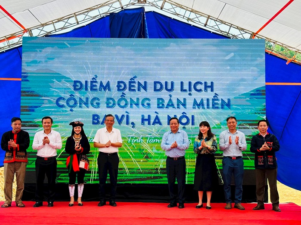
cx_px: 150
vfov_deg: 30.3
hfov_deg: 39.7
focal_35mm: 48
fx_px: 417
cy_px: 112
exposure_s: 1/880
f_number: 1.78
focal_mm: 6.86
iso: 64
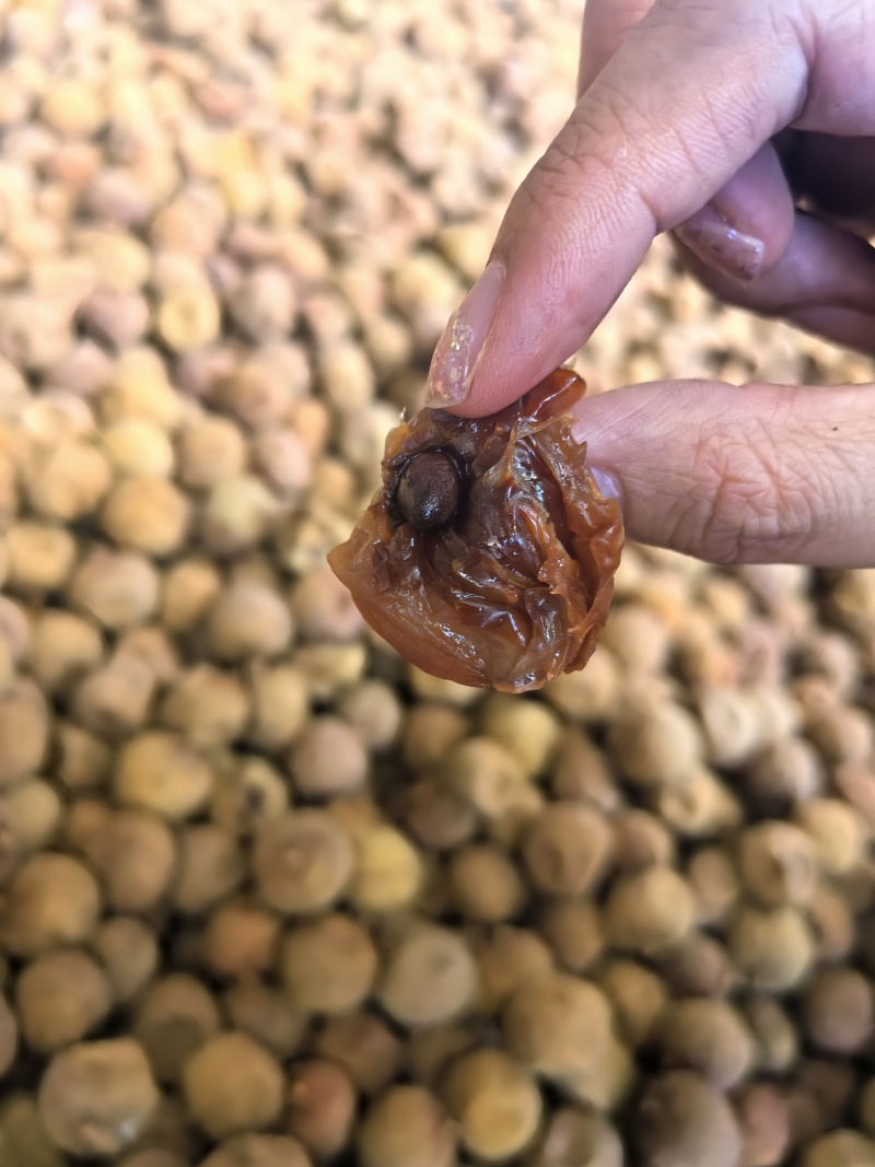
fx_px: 910
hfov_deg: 51.3
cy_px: 584
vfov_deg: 65.3
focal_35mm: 27
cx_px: 438
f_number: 2
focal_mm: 5.75
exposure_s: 1/100
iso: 320
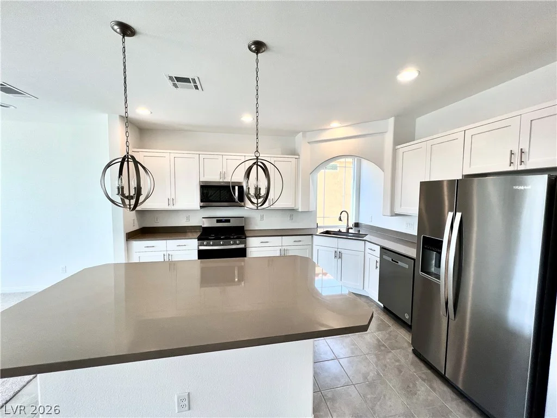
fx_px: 209
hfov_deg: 106.2
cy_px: 209
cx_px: 278
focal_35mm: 13
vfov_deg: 89.9
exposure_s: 1/120
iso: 64
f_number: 1.8
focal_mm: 1.57
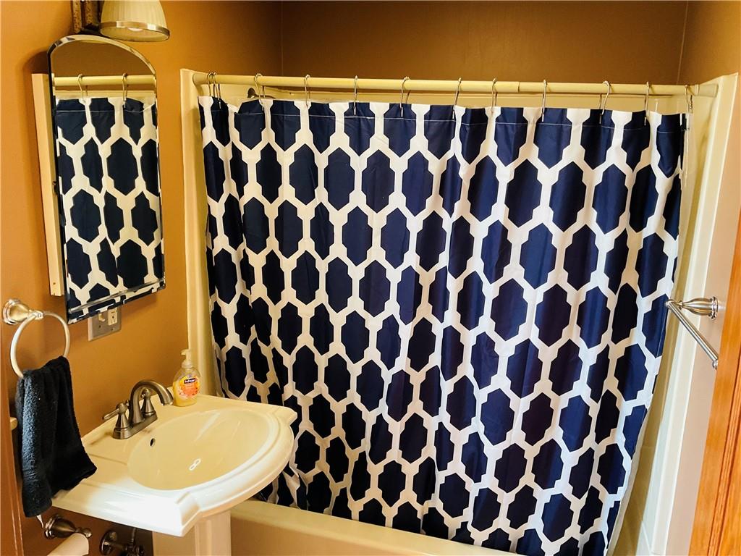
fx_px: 621
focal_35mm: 29
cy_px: 278
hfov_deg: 61.7
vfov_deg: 48.2
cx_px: 370
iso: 125
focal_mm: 3
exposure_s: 1/60
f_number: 1.8
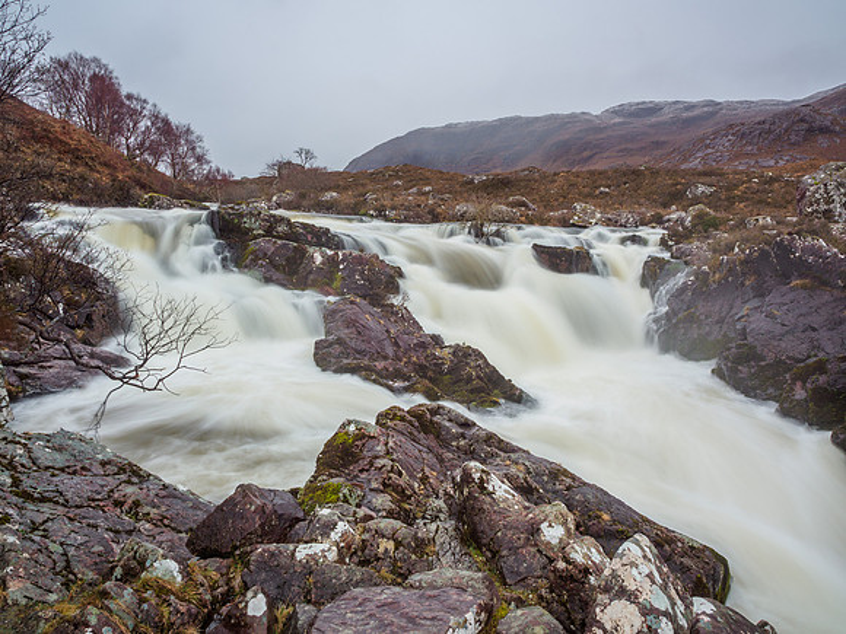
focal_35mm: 24
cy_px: 317
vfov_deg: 56.8
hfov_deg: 71.6
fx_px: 587
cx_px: 423
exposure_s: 1.3
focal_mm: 12
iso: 200
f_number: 9
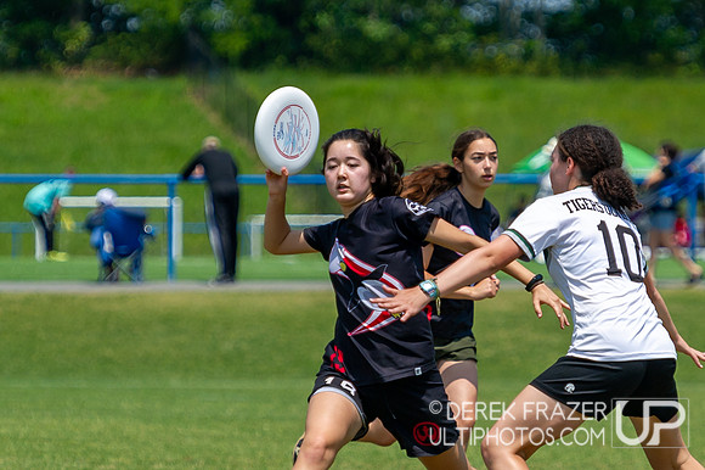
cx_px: 385
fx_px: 9277
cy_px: 244
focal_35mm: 474
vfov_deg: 2.9
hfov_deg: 4.4
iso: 200
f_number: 4
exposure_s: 1/2000
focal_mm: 195
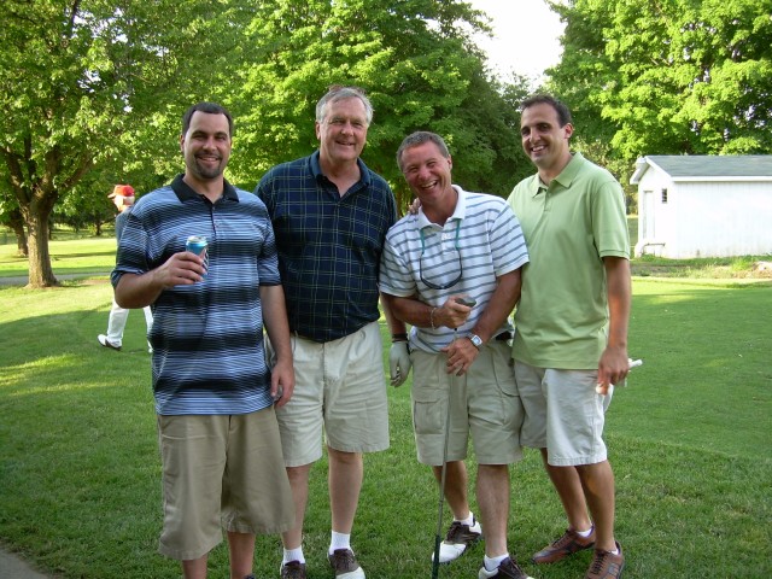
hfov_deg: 49.0
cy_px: 290
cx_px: 386
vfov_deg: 37.7
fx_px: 847
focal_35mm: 38
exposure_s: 1/105
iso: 50
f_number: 2.8
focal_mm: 6.3
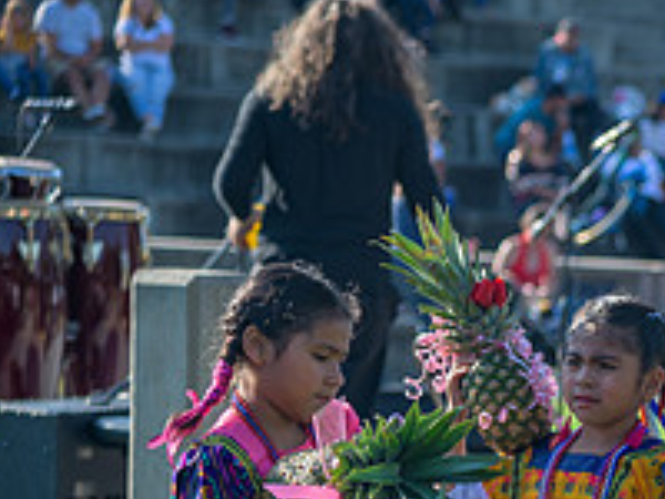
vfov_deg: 5.4
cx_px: 941
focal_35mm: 274
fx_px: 5264
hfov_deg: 7.1
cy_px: 610
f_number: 4
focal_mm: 98
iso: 90
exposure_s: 1/200
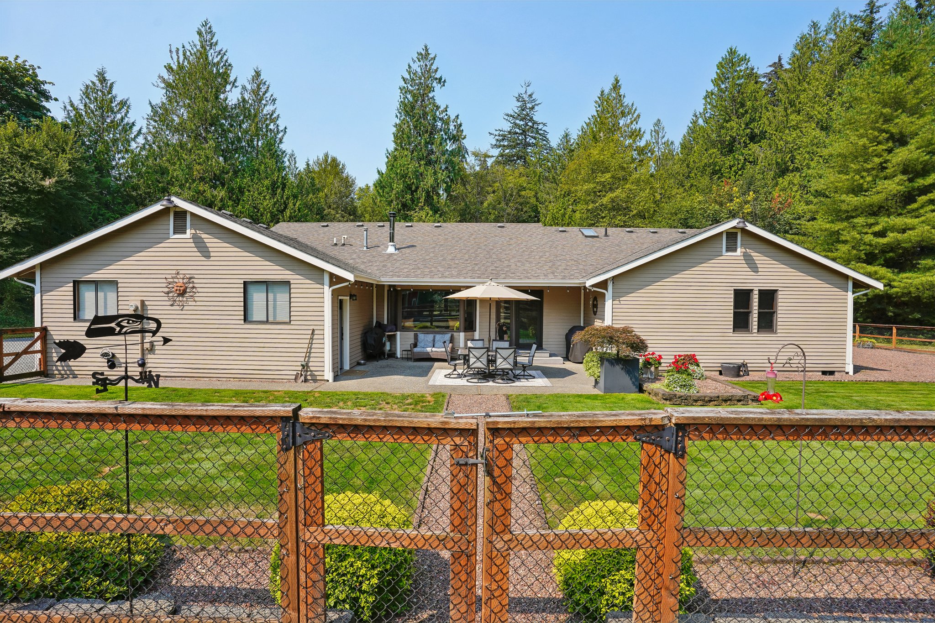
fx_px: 441
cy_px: 312
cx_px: 468
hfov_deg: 93.3
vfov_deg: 70.4
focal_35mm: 17
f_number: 8
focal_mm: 17
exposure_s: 1/200
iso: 100
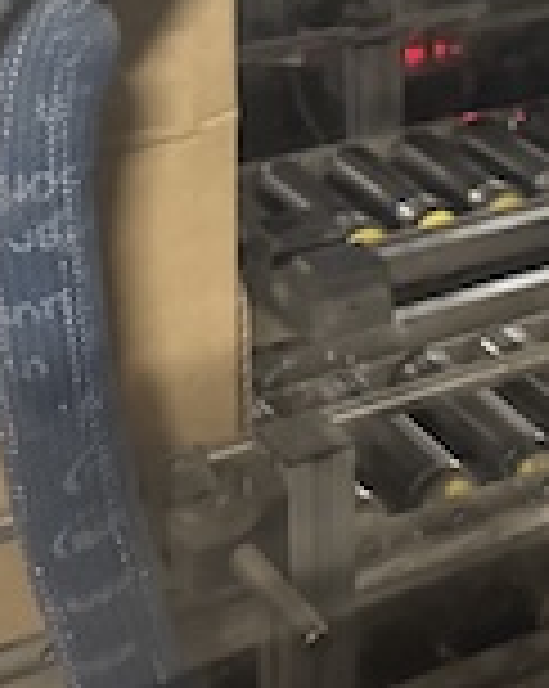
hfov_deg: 15.6
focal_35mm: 98
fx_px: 1994
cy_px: 157
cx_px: 446
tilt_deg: -21.3
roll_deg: -0.6
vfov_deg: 19.4
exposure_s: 1/25
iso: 800
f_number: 1.78
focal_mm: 6.76
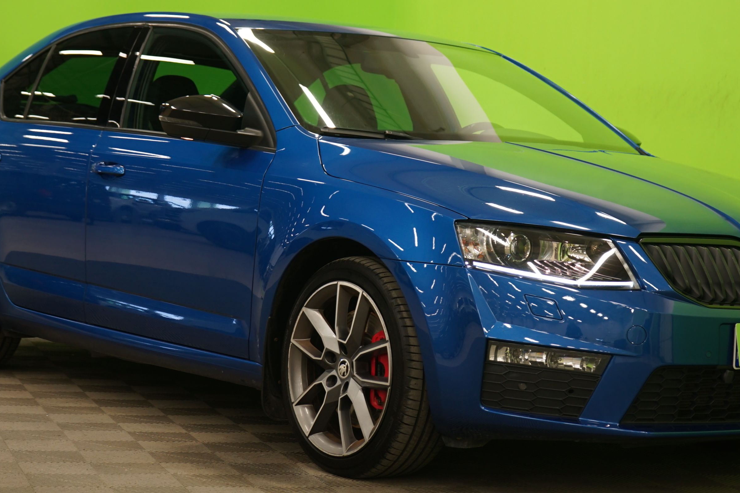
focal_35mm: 89
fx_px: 1829
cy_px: 188
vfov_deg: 15.3
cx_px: 394
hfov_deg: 22.9
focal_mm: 54
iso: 400
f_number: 5
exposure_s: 1/8
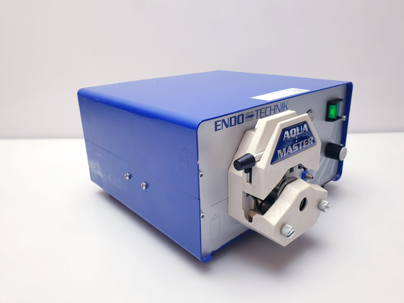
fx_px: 303
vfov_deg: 53.1
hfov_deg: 67.3
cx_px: 202
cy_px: 152
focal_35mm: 26
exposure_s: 1/50
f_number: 2.4
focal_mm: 4.3
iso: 80
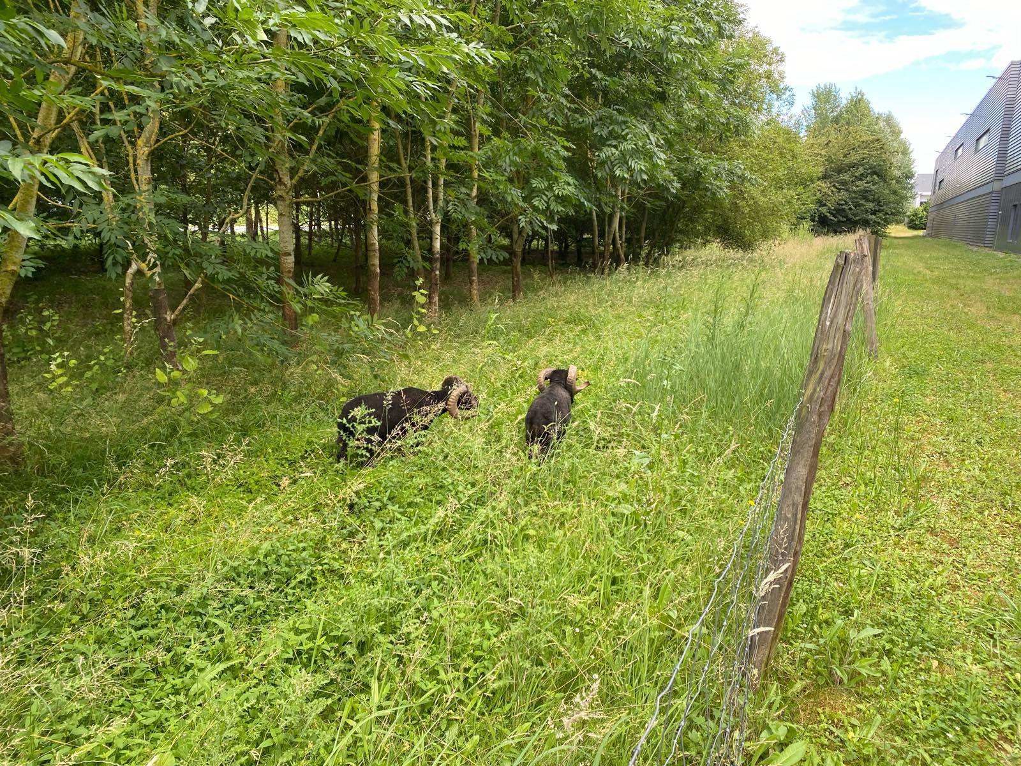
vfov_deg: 53.1
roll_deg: -0.1
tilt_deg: -13.1
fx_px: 767
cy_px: 383
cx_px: 510
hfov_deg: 67.3
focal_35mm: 26
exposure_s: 1/224
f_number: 1.8
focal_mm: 4.25
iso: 32
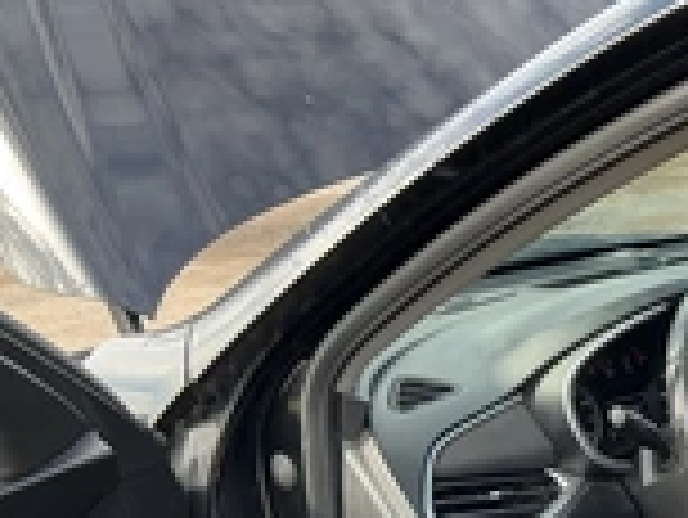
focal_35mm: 73
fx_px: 1452
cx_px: 782
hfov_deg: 24.6
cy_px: 595
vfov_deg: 19.2
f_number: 1.8
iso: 20
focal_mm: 3
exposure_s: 1/122
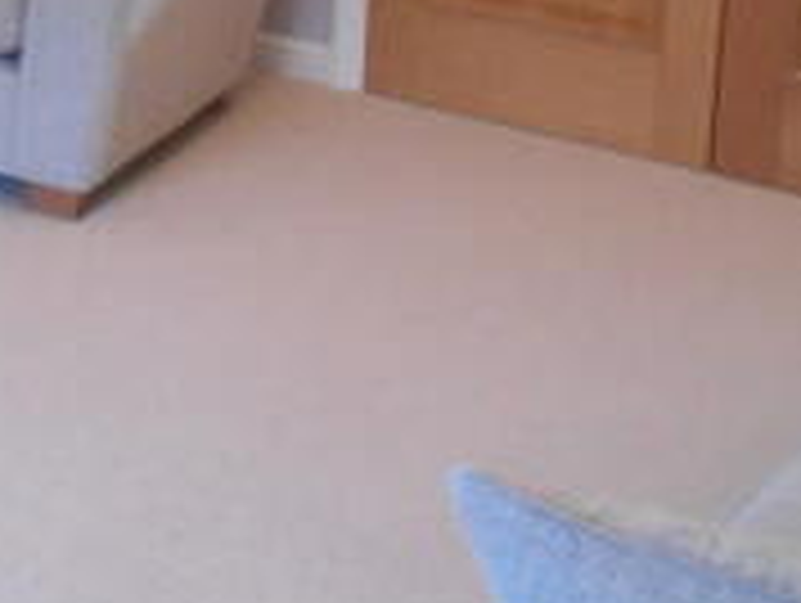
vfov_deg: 16.3
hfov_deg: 20.1
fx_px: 1970
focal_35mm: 85
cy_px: -223
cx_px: -376
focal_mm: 4.6
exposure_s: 1/30
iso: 320
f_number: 3.2
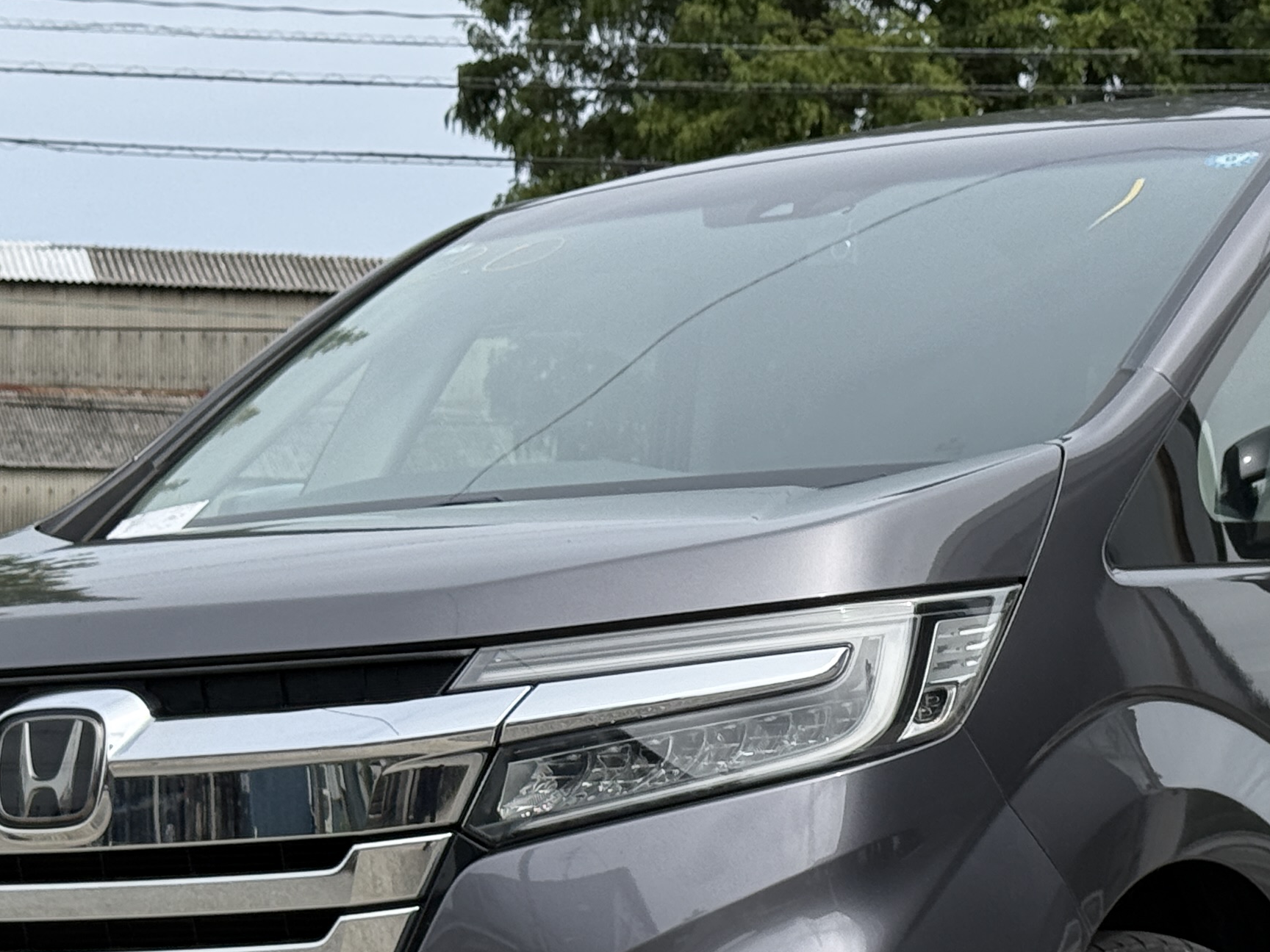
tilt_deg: +2.6
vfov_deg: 13.2
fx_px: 4109
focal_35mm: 112
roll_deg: +0.2
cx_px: 810
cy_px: 646
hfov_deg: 17.5
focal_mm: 6.76
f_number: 1.78
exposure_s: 1/3704
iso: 80
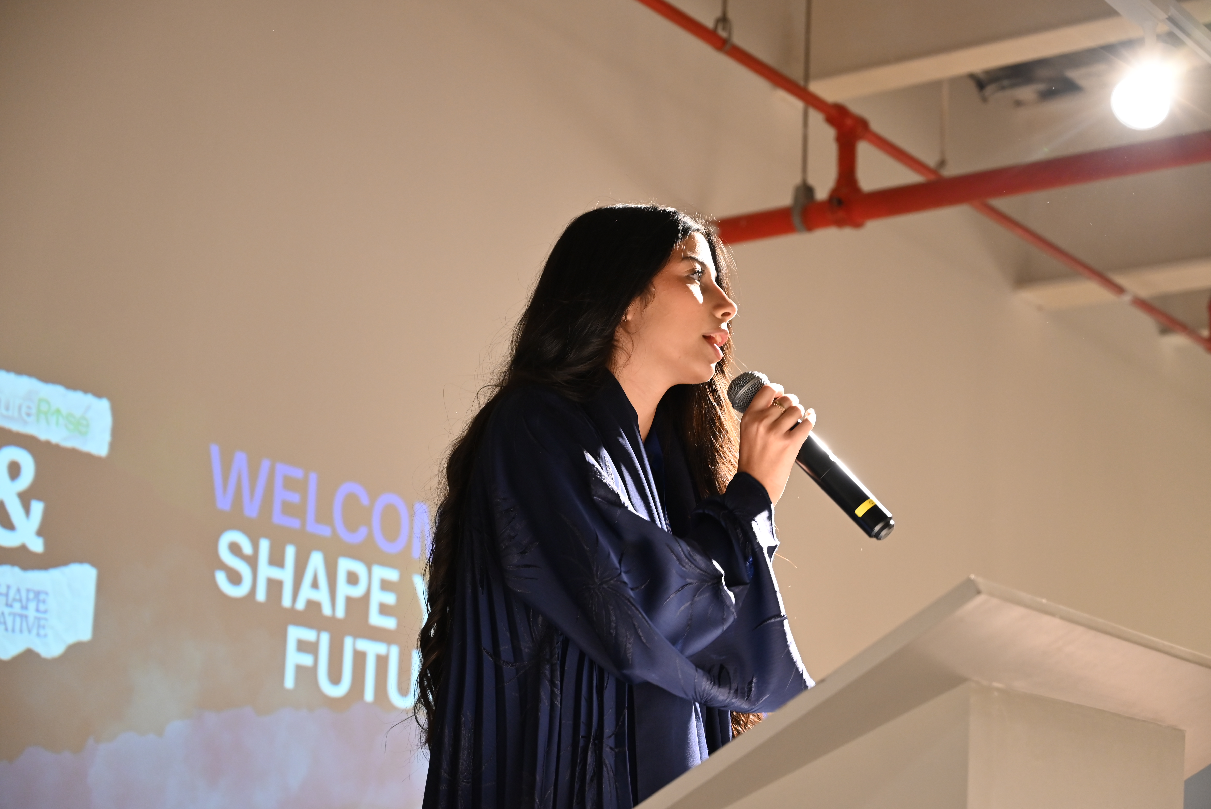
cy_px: 404
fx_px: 2187
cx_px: 606
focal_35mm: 65
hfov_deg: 30.9
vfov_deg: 20.9
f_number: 4
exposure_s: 1/125
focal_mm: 65
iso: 1400
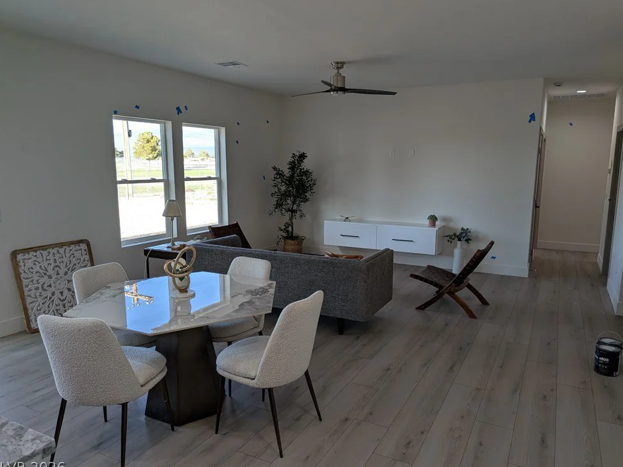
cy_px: 234
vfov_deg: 54.9
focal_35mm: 25
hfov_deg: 69.4
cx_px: 320
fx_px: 450
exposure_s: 1/132
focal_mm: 6.9
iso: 28
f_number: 1.68
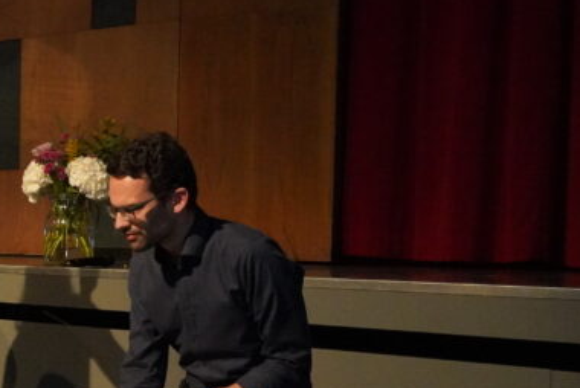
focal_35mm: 97
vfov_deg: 14.0
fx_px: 1564
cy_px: 319
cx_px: -171
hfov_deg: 19.4
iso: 6400
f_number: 4
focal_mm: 24
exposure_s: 1/125
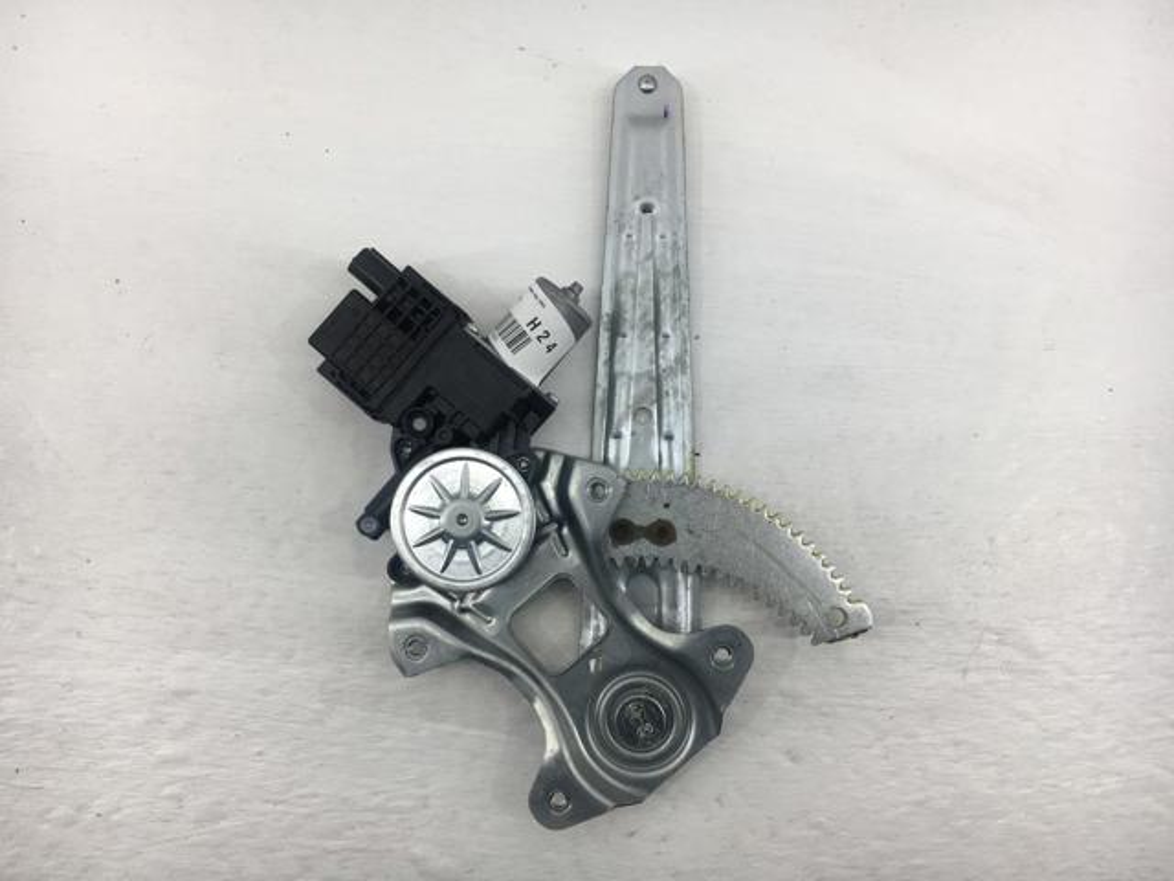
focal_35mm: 29
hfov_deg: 61.7
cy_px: 440
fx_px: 984
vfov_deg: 48.2
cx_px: 587
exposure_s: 1/100
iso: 40
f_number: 2.2
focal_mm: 4.15
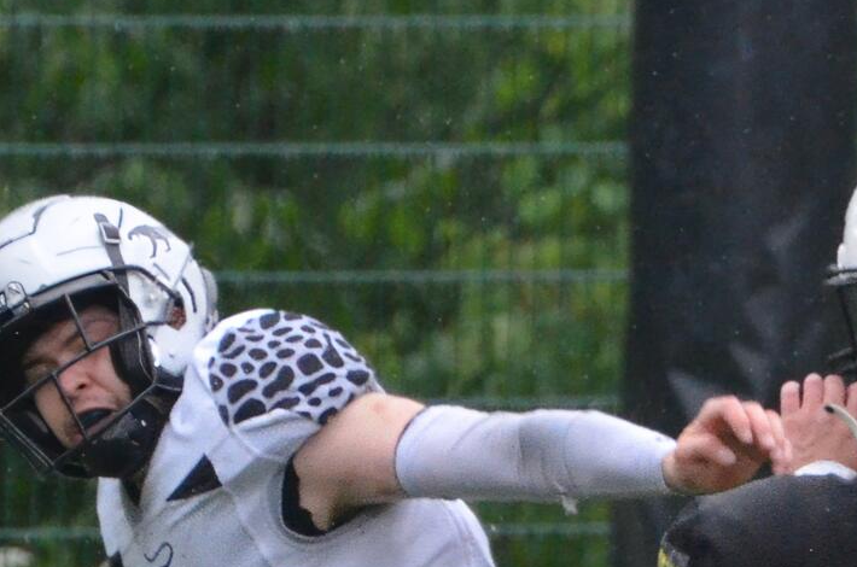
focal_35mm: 1038
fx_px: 24655
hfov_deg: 2.0
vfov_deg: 1.3
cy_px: 812
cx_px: 1177
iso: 2200
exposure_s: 1/1250
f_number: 5.6
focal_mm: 240
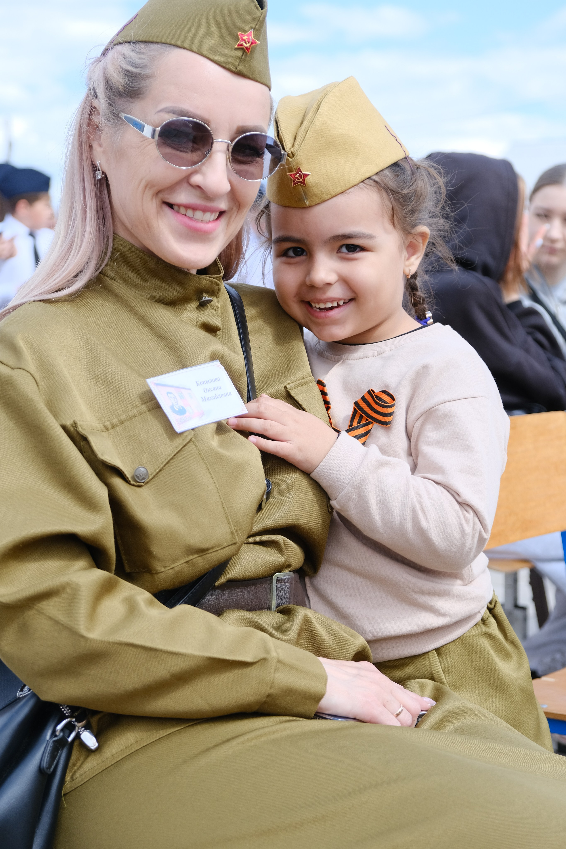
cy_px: 424
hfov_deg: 20.3
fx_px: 1580
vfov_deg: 30.1
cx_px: 283
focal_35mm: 67
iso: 320
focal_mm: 44.4
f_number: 4
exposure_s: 1/800
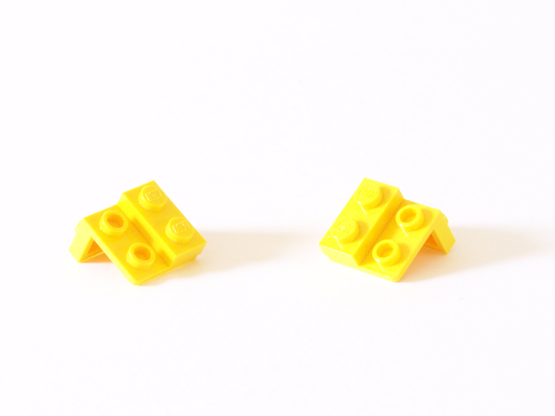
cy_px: 208
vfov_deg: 14.1
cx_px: 278
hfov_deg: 18.7
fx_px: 1683
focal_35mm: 105
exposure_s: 1/15
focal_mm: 17.5
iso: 400
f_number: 6.3
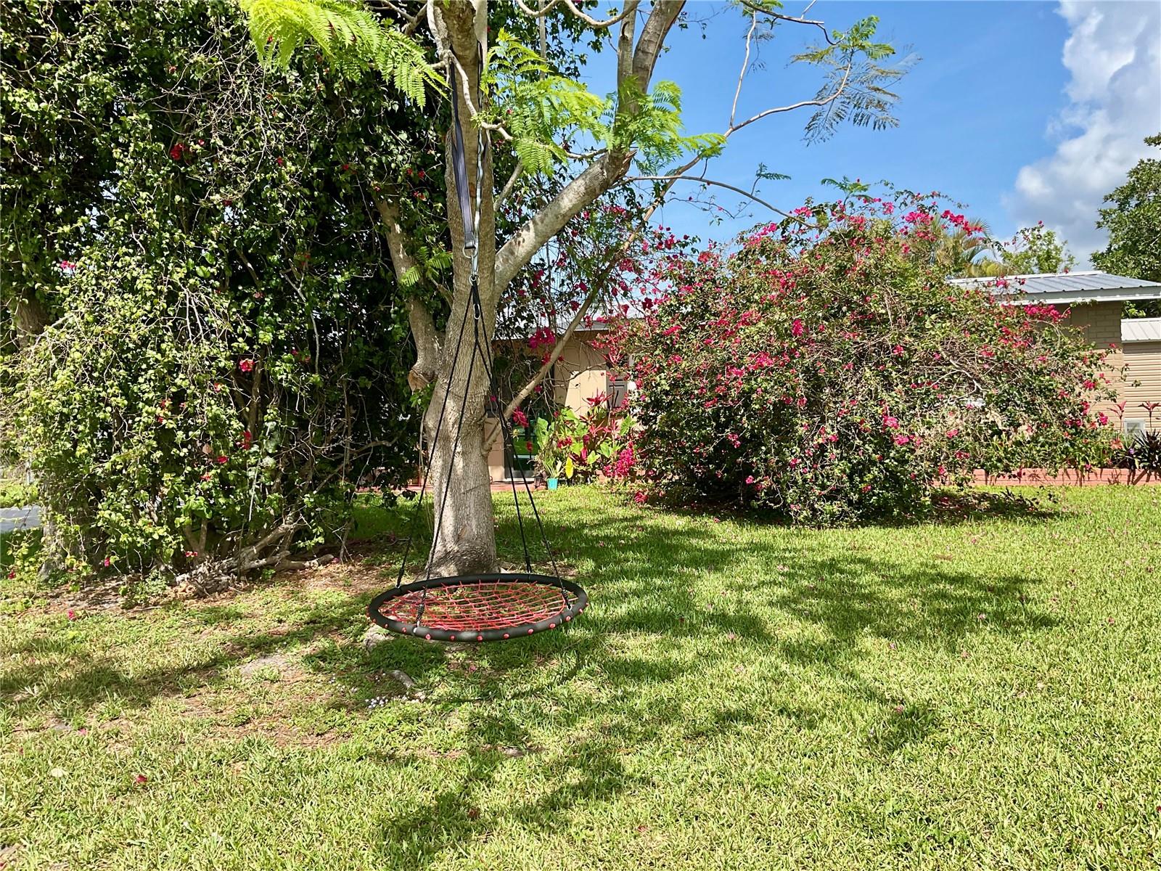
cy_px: 436
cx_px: 580
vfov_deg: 48.2
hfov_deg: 61.7
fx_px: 973
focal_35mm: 29
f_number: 1.8
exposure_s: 1/978
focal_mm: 3
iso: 16
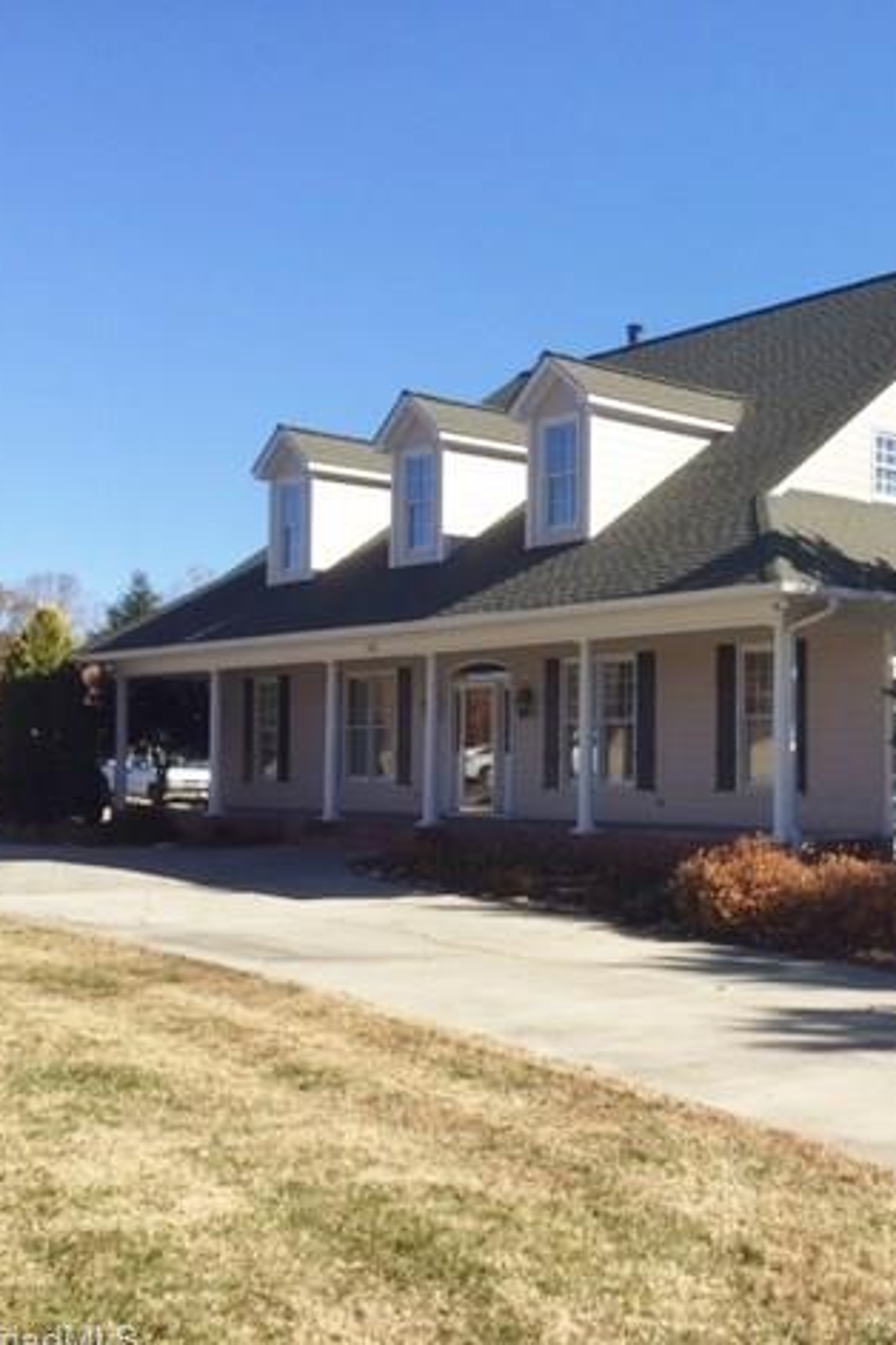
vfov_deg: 47.4
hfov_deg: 30.8
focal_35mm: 41
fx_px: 1531
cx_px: 847
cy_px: 682
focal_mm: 4.15
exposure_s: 1/1582
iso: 32
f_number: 2.2
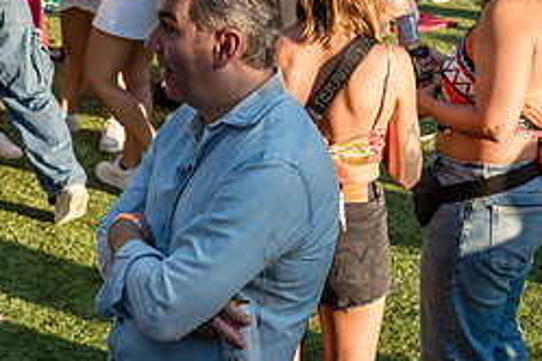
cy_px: 162
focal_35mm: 112
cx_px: -11
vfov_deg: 12.2
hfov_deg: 17.8
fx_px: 1686
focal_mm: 48
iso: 500
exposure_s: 1/500
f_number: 5
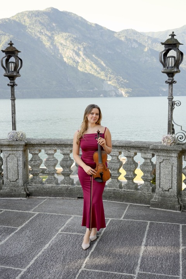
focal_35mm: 38
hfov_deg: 35.1
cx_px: 93
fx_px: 294
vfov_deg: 50.7
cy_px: 140
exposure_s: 1/60
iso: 100
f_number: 5
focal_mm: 38
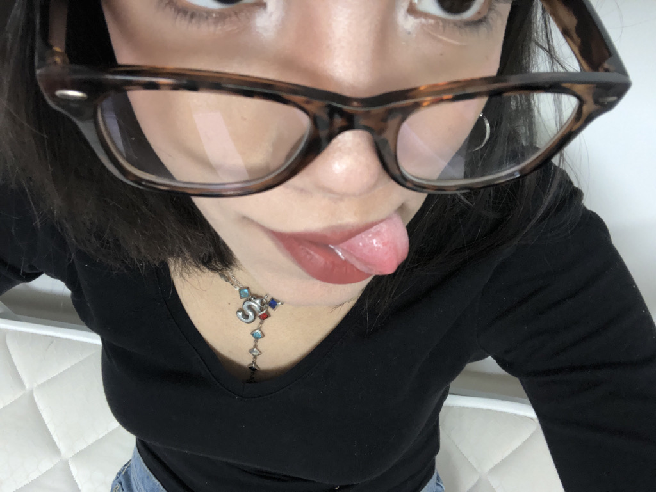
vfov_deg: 44.2
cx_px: 328
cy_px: 246
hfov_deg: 56.8
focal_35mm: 32
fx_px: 607
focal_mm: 2.87
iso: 80
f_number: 2.2
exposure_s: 1/33
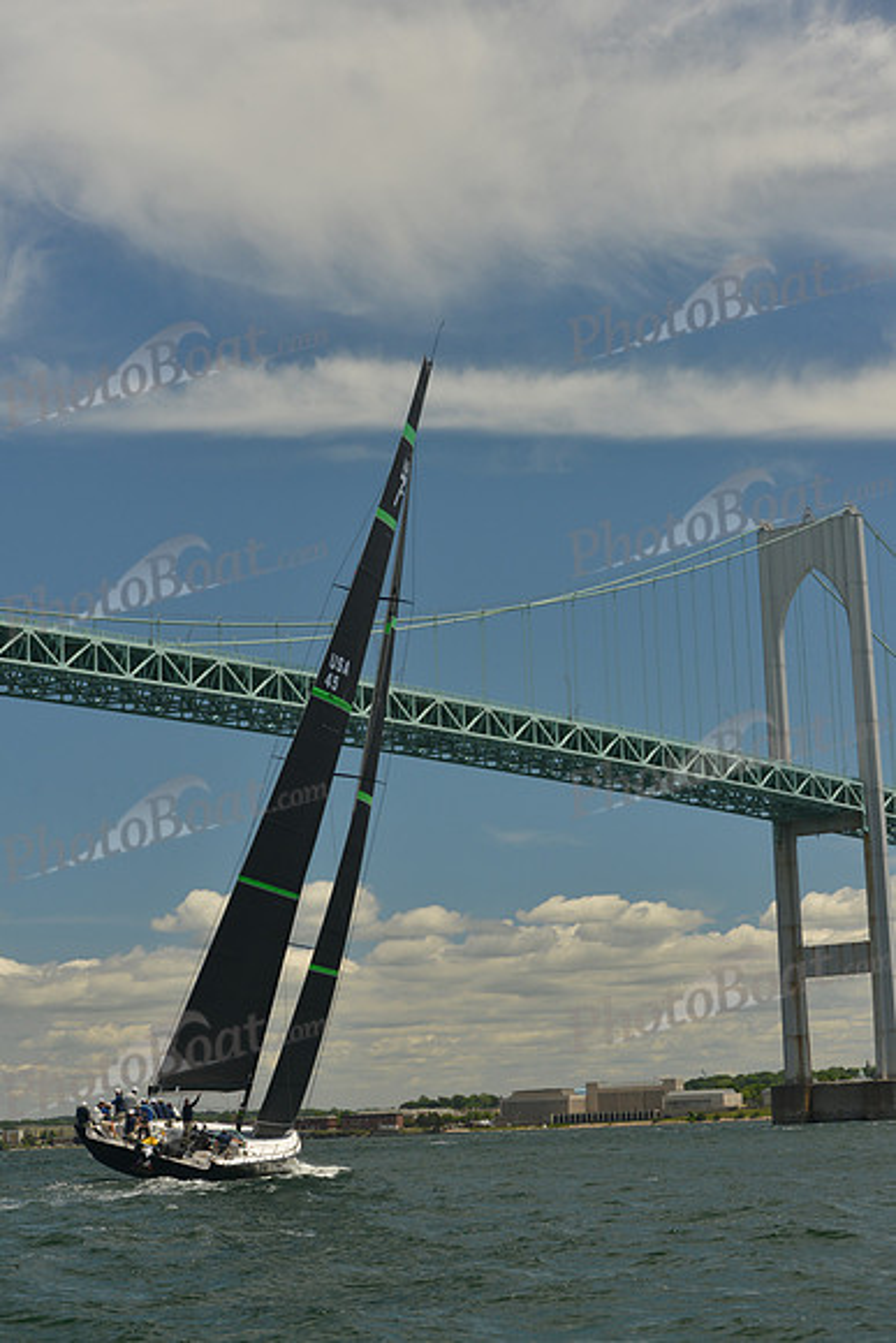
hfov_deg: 19.5
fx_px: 2612
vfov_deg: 28.8
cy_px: 672
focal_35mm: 70
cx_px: 448
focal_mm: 70
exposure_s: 1/1000
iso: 400
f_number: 6.3
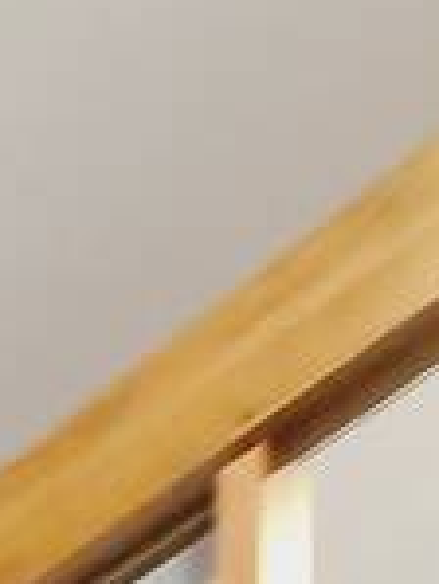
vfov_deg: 9.6
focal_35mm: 94
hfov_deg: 9.6
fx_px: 1587
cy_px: 2030
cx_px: -1062
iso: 200
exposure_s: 1/60
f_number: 2.2
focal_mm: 2.2
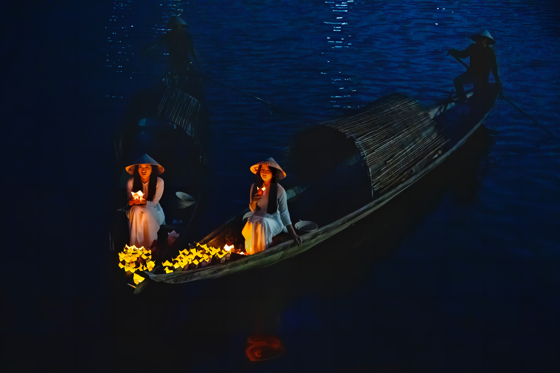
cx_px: 280
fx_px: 958
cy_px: 186
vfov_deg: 22.1
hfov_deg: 32.6
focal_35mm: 62
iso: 25600
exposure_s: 1/200
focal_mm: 61.6
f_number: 4
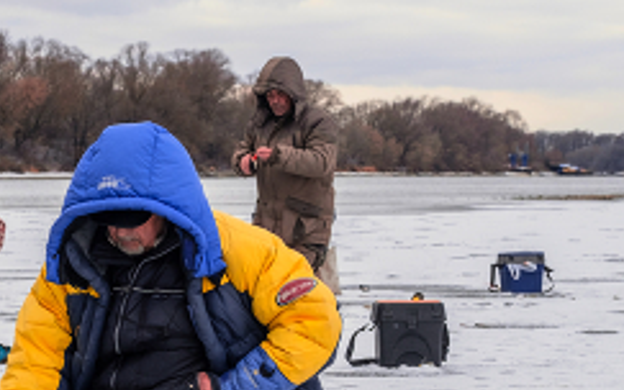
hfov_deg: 9.9
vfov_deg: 6.2
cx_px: 189
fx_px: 3589
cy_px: 357
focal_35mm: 211
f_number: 8
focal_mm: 63.8
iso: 320
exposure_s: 1/80
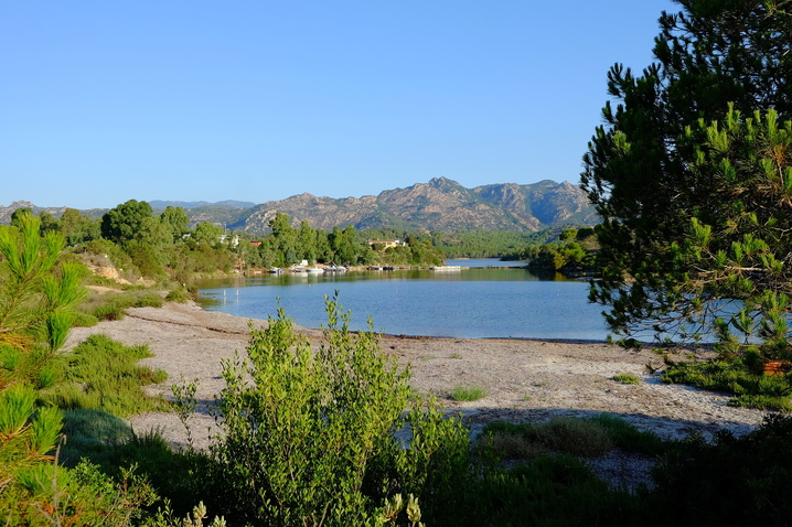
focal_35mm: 39
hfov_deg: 49.5
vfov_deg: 34.2
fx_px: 858
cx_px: 422
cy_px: 273
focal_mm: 23
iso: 400
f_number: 8
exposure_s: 1/450
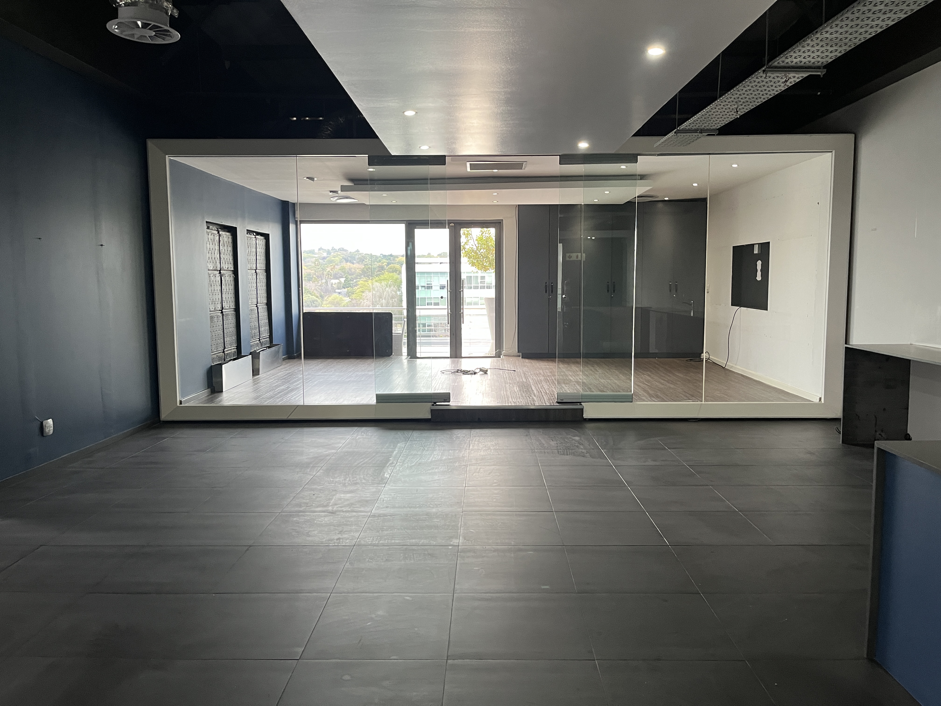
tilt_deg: -6.6
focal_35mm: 26
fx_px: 707
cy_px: 353
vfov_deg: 53.1
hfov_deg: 67.3
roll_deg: +0.4
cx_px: 470
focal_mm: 5.1
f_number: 1.6
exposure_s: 1/50
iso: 160
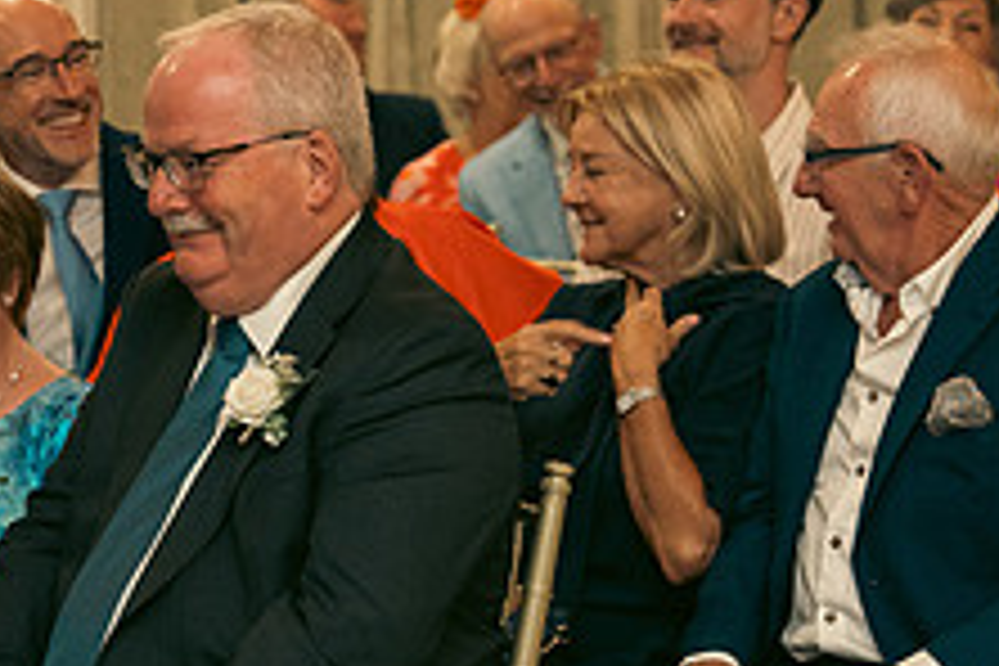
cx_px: 274
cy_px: 587
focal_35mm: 183
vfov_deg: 7.5
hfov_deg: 11.2
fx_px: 5078
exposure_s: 1/160
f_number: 3.5
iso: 2500
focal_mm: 70
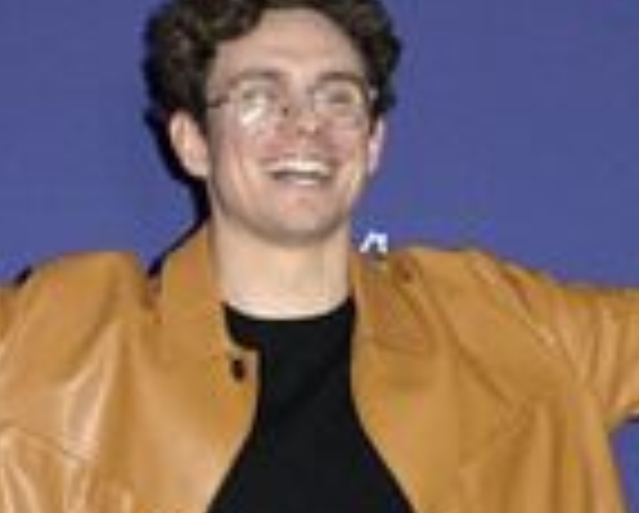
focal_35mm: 131
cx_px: 214
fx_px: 2481
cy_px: 495
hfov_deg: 14.7
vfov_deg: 11.7
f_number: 5.6
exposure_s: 1/200
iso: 500
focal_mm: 44
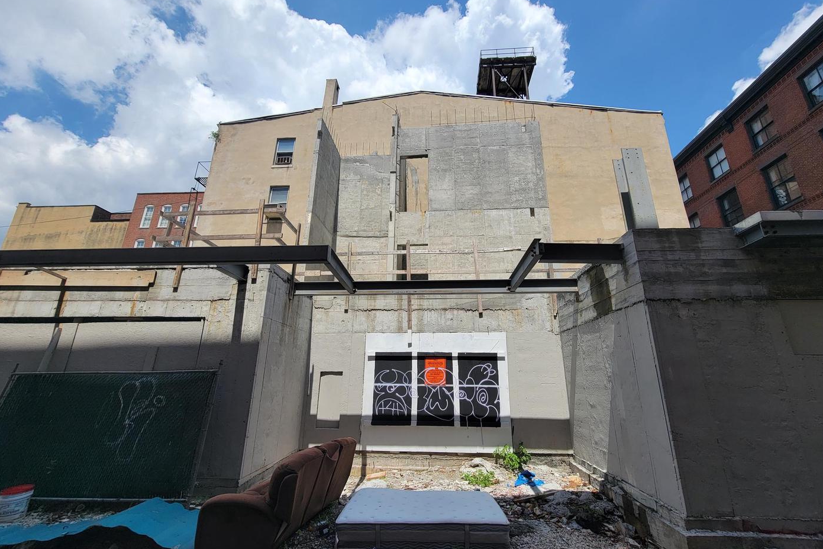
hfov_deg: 104.2
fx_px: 320
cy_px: 264
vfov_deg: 81.2
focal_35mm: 14
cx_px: 424
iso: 50
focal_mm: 2.2
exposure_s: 1/2192
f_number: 2.2
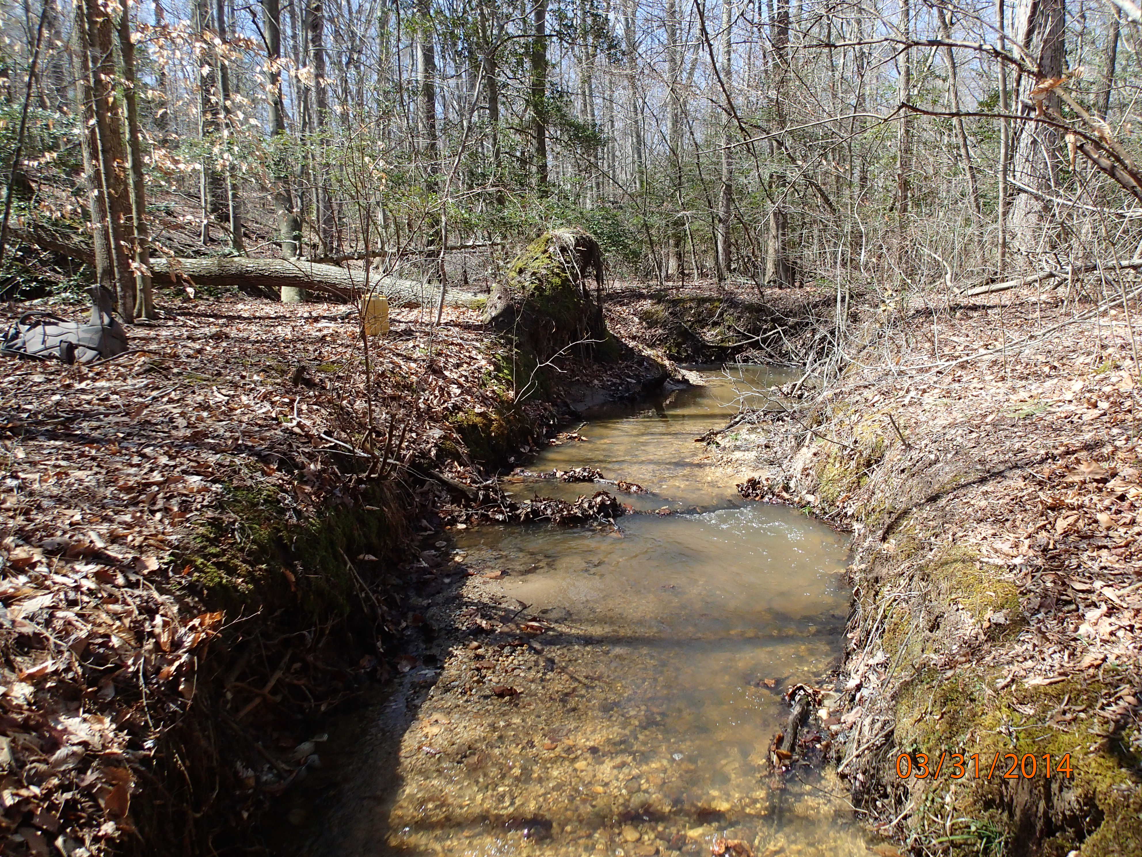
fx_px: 825
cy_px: 428
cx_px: 571
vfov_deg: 54.9
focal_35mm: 25
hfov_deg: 69.4
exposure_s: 1/800
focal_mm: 4.5
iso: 200
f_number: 2.8
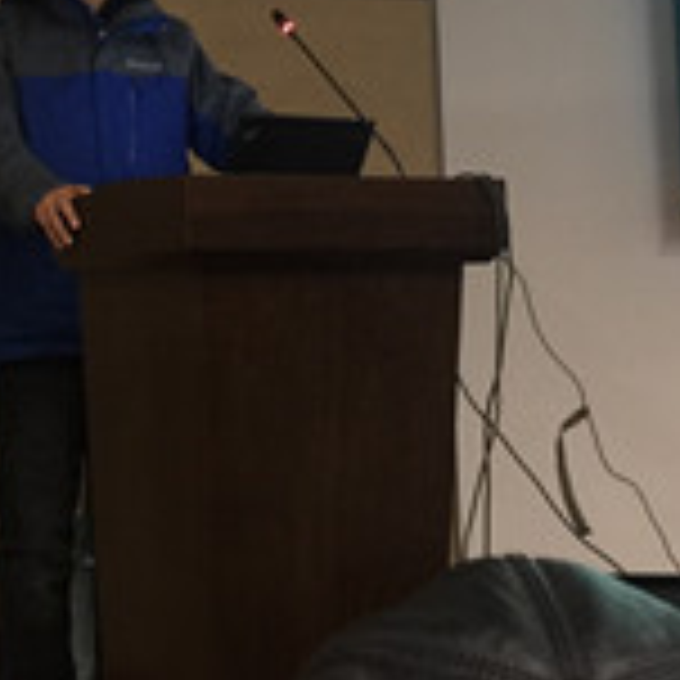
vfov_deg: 19.7
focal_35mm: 85
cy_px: -16
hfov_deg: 20.3
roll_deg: +0.4
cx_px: 176
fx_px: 1889
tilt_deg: +10.4
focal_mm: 4.15
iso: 125
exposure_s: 1/8
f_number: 2.2
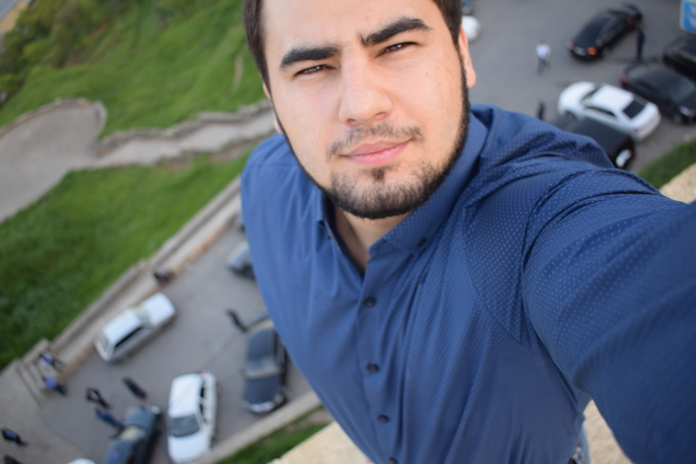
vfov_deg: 41.7
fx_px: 609
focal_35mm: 32
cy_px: 232
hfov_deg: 59.5
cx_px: 348
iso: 100
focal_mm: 21
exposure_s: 1/80
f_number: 4
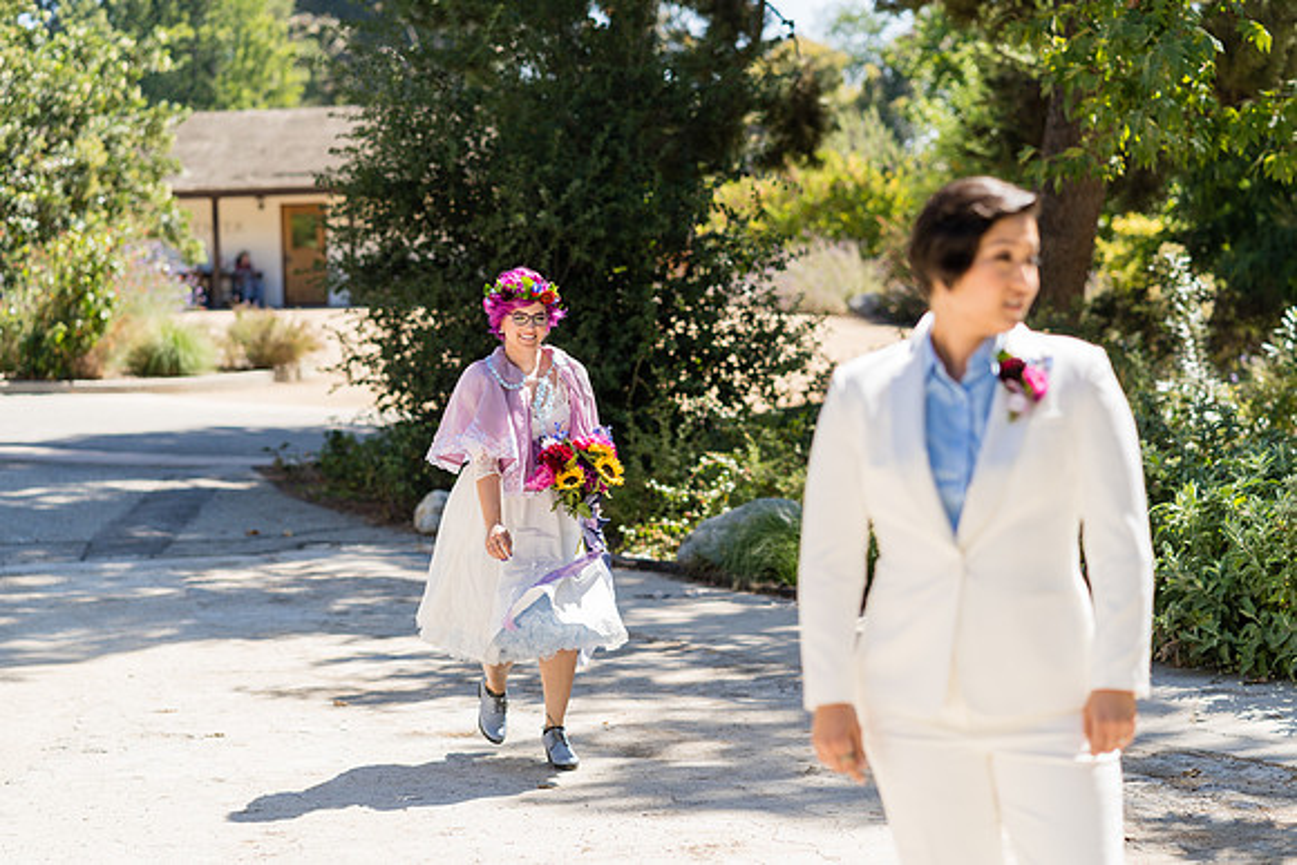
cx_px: 648
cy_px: 432
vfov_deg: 16.1
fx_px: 3063
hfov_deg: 23.9
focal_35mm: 85
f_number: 2.8
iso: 100
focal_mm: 85
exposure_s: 1/640
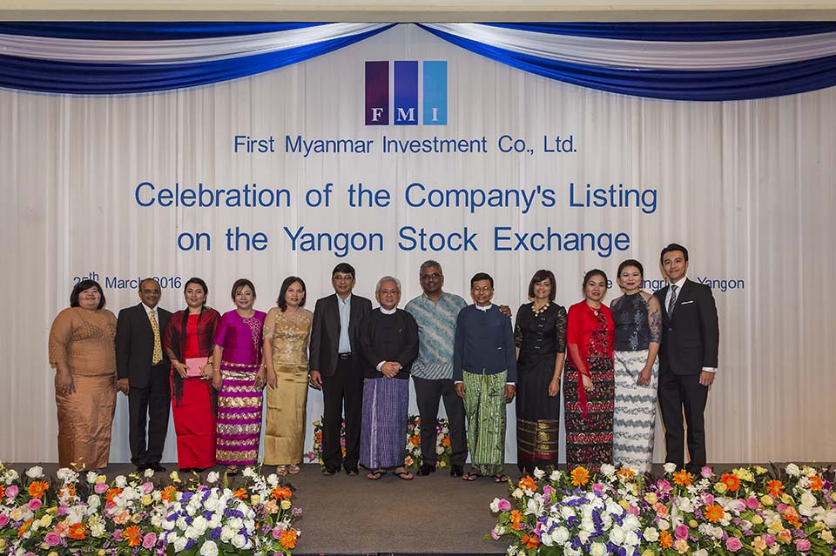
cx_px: 418
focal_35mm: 24
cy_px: 278
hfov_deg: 73.8
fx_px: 557
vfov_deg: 53.1
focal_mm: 24
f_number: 8
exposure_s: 1/250
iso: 640
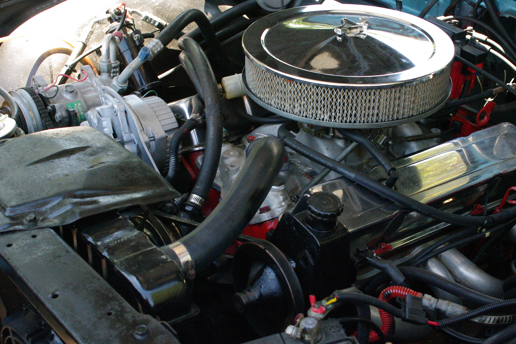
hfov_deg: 32.2
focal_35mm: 62
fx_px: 889
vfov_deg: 21.9
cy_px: 161
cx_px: 327
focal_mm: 28
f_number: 6.7
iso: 1600
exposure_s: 1/250
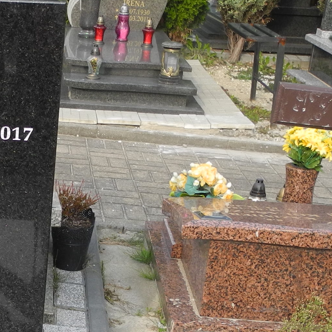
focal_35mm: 88
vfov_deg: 19.4
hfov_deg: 18.3
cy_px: 293
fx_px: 955
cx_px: -111
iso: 100
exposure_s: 1/400
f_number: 2.8
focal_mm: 6
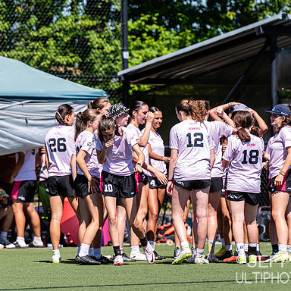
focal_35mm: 385
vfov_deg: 4.6
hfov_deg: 4.6
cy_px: 146
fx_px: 3662
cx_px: 186
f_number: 3.2
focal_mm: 200
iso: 100
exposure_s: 1/1250
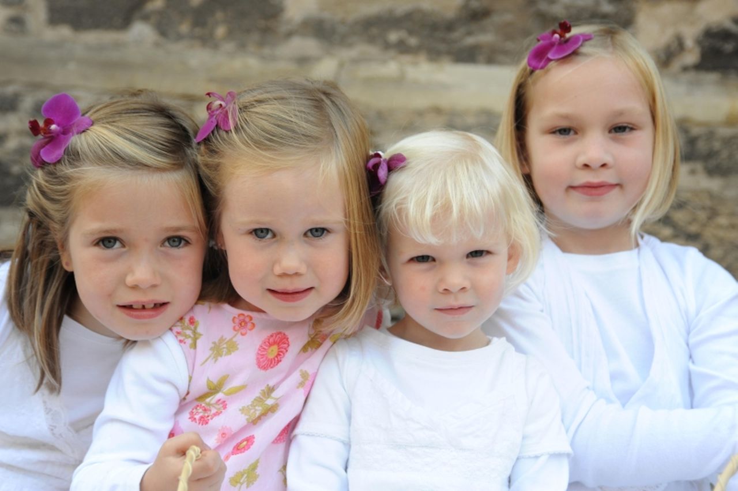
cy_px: 246
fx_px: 1188
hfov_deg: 34.5
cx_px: 369
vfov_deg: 23.3
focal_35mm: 58
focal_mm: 58
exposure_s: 1/100
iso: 200
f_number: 5
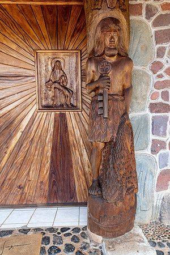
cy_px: 128
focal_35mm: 24
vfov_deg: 73.7
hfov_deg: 53.1
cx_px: 85
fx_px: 170
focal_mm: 24
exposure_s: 1/200
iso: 400
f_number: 8
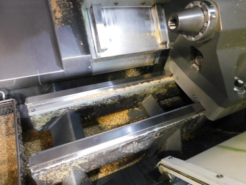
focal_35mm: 23
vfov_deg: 58.9
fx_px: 163
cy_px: 92
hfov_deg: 73.9
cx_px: 123
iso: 400
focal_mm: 4
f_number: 3
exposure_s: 1/8
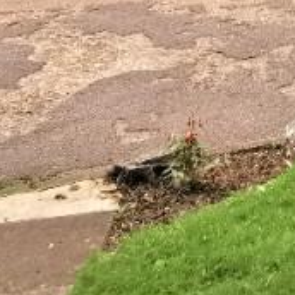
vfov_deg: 15.7
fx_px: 810
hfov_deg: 18.1
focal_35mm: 84
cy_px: -319
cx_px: 460
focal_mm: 2.35
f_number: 2.2
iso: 50
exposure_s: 1/416
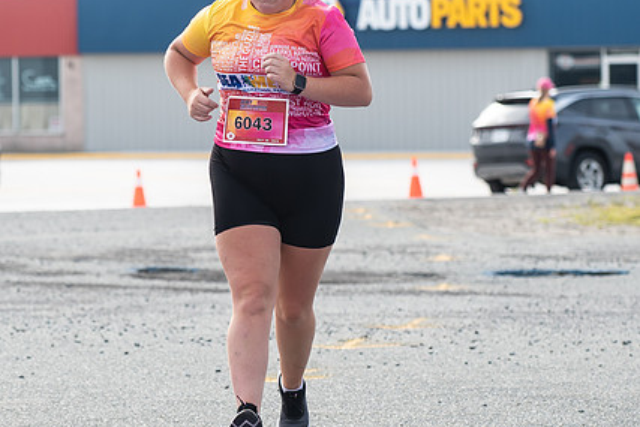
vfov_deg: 6.4
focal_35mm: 214
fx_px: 3806
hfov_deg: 9.6
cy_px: 69
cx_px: 207
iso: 250
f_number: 4.5
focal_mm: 100
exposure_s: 1/1000
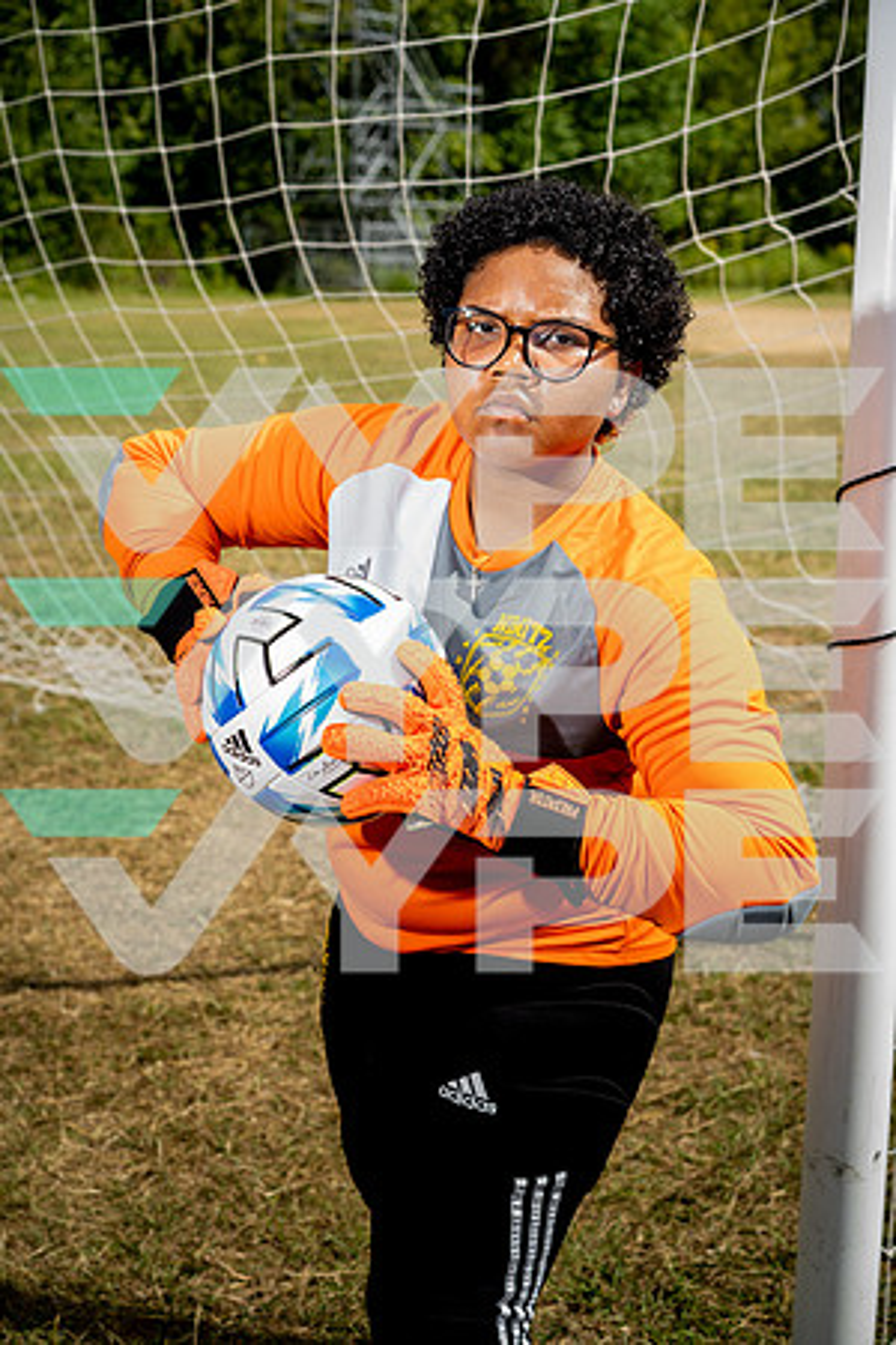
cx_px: 448
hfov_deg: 24.6
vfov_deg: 36.2
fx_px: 2053
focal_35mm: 55
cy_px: 672
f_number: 5.6
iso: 50
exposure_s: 1/250
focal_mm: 55
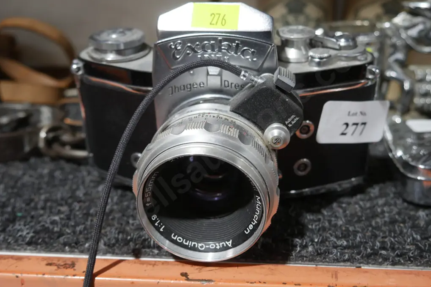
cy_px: 156
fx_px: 527
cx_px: 217
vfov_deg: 30.5
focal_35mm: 44
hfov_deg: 44.5
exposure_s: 1/60
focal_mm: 21
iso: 800
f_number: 4.6
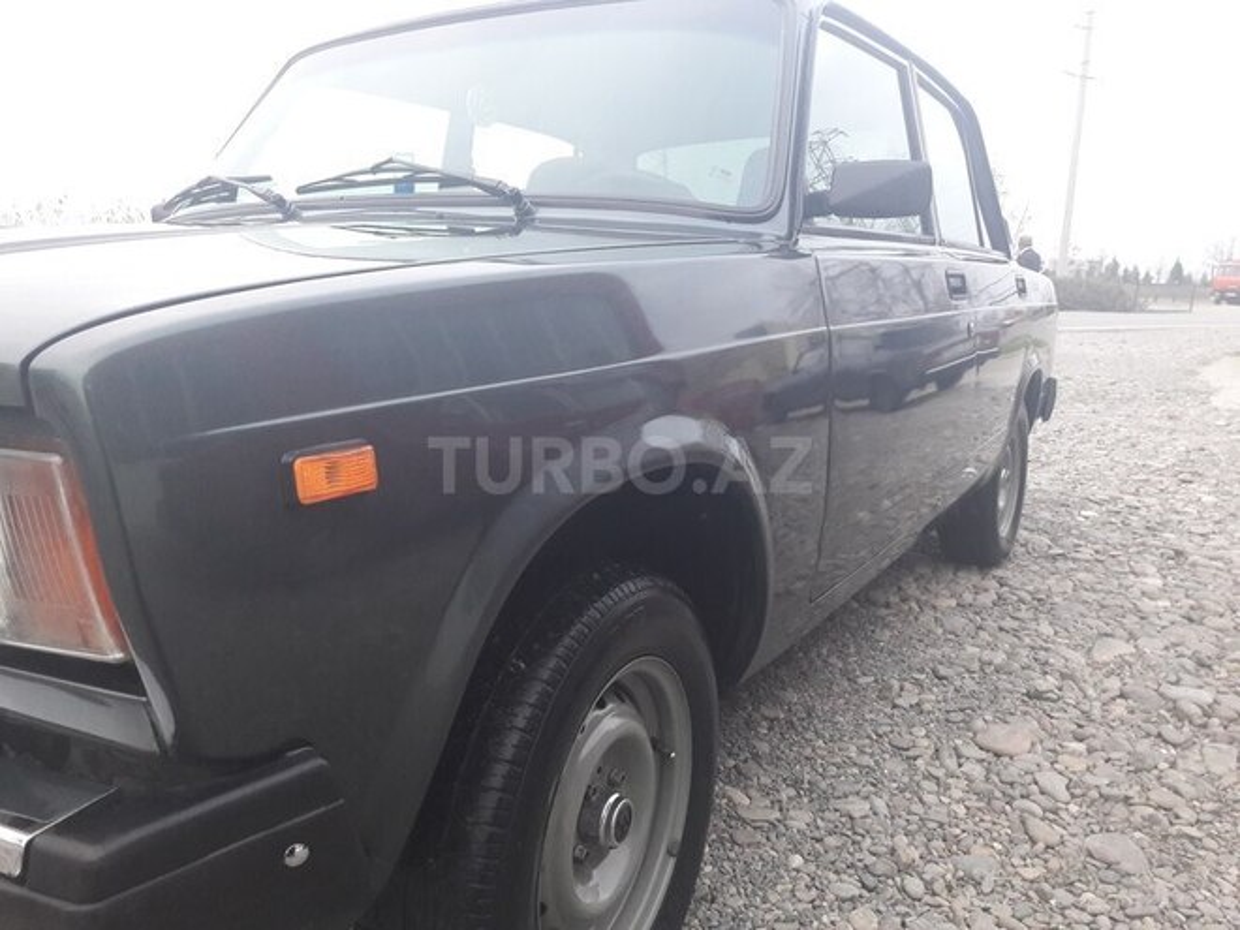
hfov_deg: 63.4
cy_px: 465
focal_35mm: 28
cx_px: 620
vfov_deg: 49.7
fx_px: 1003
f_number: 1.9
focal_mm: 3.7
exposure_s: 1/25
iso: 200
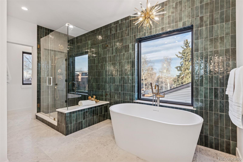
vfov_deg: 70.4
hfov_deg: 93.3
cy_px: 81
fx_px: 115
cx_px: 122
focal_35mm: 17
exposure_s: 1/40
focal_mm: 17
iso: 400
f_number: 10
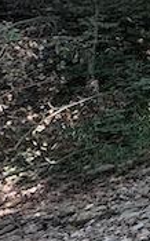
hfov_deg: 7.8
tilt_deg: +8.4
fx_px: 557
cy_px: -83
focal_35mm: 85
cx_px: 626
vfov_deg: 21.7
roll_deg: +0.8
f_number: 2.2
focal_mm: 2.22
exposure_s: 1/145
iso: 64
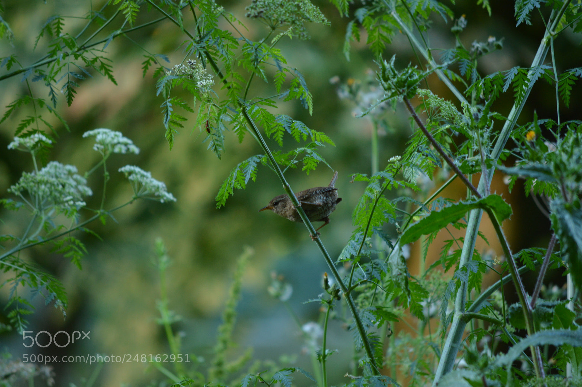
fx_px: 4846
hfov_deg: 6.9
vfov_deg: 4.6
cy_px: 194
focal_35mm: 300
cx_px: 291
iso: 400
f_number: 5.6
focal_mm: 200
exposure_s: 1/25
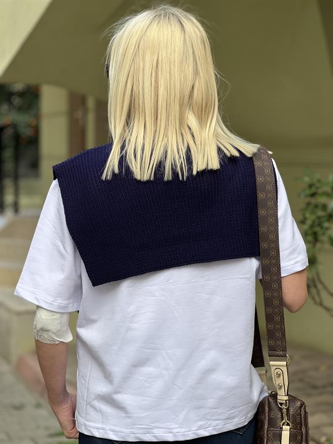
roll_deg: -1.7
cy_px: 222
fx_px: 988
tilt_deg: -2.3
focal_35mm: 77
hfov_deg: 19.1
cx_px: 166
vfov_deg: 25.3
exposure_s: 1/121
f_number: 2.8
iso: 80
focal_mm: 9
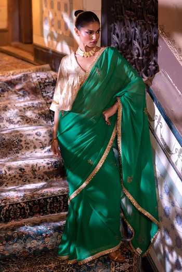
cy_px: 136
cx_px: 91
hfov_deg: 16.1
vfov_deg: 23.9
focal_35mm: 85
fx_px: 645
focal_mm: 85
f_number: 2.5
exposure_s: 1/320
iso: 2000
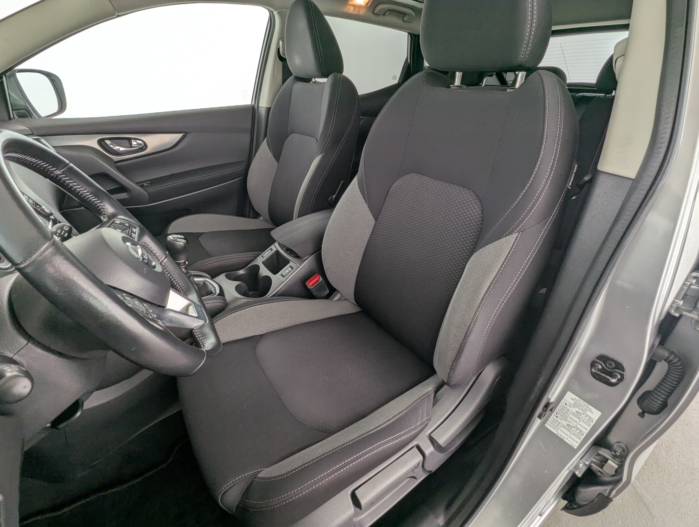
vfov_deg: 78.2
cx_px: 350
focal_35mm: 16
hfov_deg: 94.4
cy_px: 264
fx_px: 324
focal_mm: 2.35
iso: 49
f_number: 2.2
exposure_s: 1/40.7
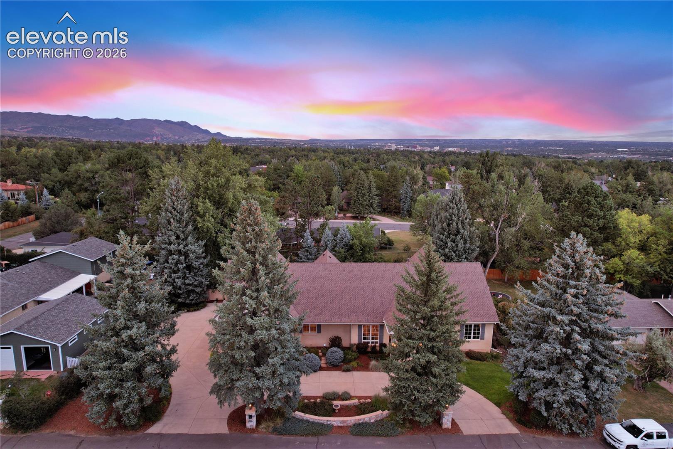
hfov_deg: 78.6
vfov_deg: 57.2
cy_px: 224
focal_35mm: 22
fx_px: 411
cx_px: 336
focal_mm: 8.38
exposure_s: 1/50
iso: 100
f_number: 2.8
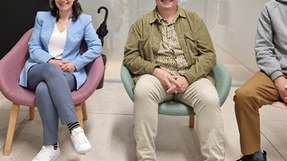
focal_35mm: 43
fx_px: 327
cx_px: 123
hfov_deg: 47.2
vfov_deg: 27.5
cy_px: 51
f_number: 1.8
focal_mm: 5.4
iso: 320
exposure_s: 1/100
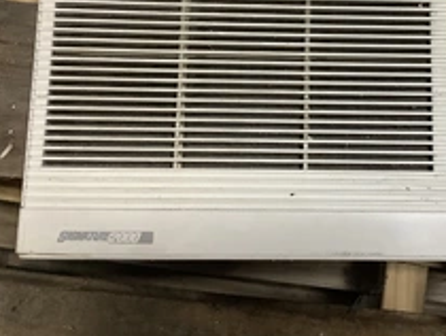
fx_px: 761
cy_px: 49
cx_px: 344
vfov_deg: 24.3
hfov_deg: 32.0
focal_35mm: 59
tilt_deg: -79.9
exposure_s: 1/50
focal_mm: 3.3
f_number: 2.4
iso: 250
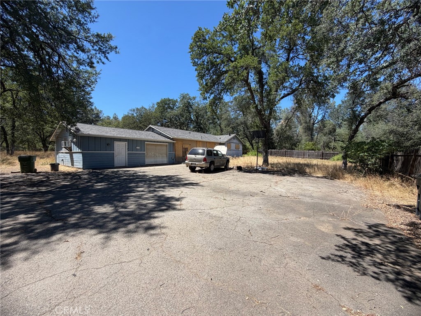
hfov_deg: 102.1
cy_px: 158
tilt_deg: +1.4
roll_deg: -1.5
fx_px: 170
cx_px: 210
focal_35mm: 14
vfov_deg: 85.7
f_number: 2.2
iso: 32
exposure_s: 1/770
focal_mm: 2.22
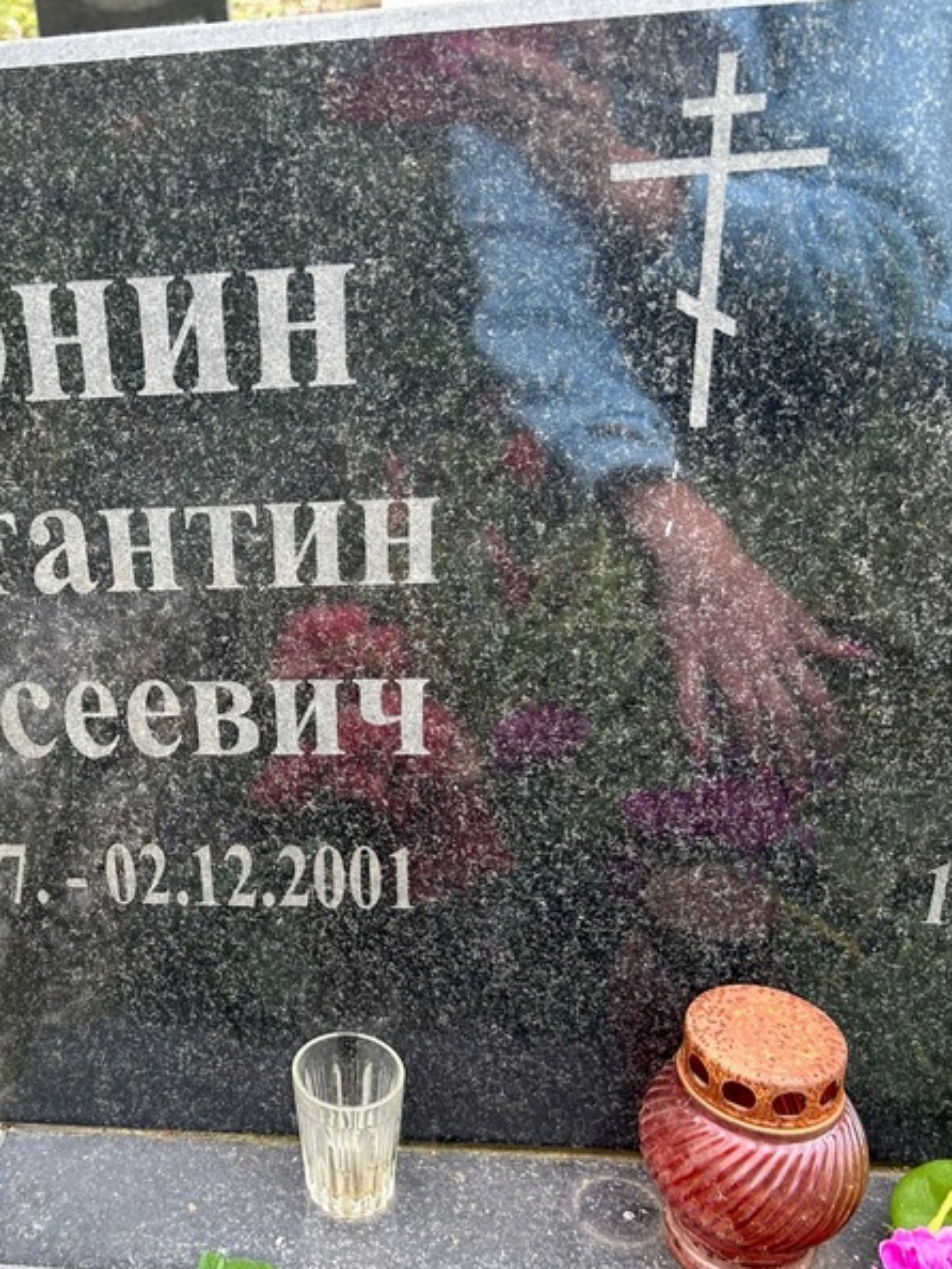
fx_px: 1282
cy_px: 637
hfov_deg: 38.7
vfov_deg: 52.6
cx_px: 154
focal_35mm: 35
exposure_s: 1/121
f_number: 1.5
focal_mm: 5.7
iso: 40
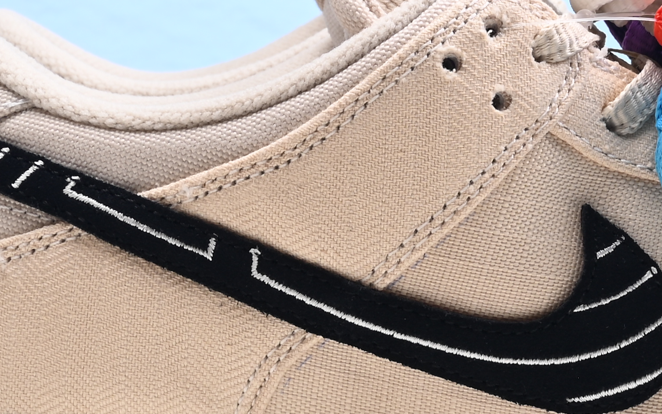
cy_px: -164
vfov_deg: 7.7
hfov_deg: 12.5
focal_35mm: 167
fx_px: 3013
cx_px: 557
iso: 100
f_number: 16
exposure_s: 1/2
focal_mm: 41
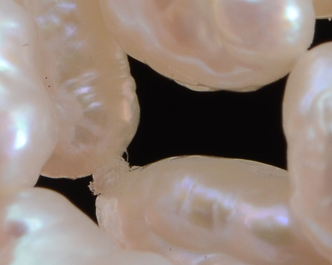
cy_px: -285
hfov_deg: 3.8
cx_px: 16
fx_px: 4990
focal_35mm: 508
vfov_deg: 3.0
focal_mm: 60
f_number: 16
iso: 320
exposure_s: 1/125
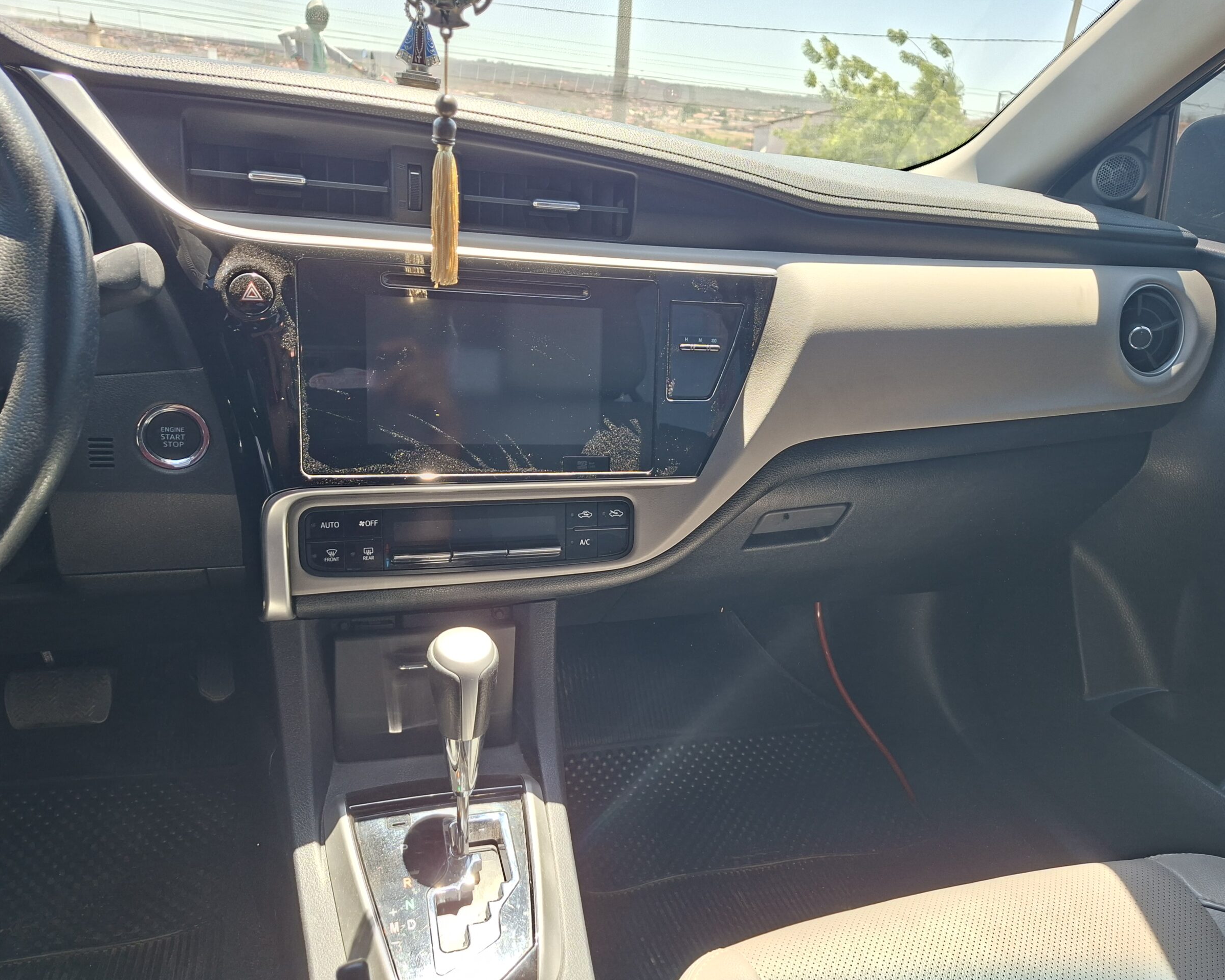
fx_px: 870
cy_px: 490
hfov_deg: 70.3
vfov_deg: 58.8
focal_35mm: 24
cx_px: 621
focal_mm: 5.54
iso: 50
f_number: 1.8
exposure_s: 1/120
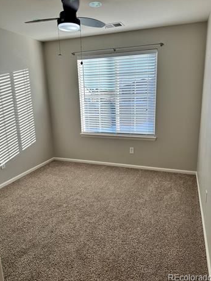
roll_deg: +2.7
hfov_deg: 54.9
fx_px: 203
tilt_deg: -13.4
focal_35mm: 25
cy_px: 138
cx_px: 107
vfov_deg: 69.4
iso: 80
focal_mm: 6.86
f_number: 1.78
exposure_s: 1/401
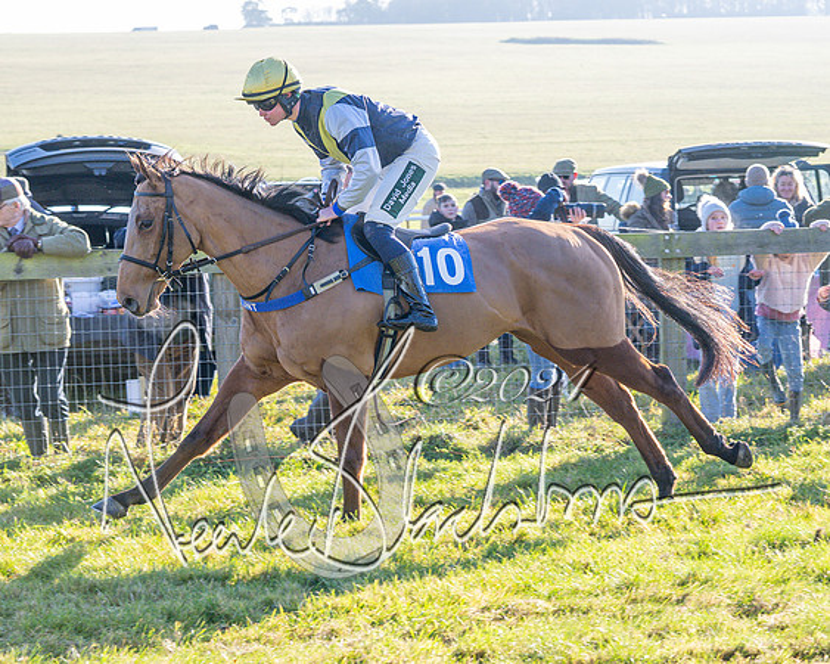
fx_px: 2579
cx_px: 566
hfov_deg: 18.2
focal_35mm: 105
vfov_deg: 14.7
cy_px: 361
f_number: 4
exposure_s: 1/1000
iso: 640
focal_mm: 55
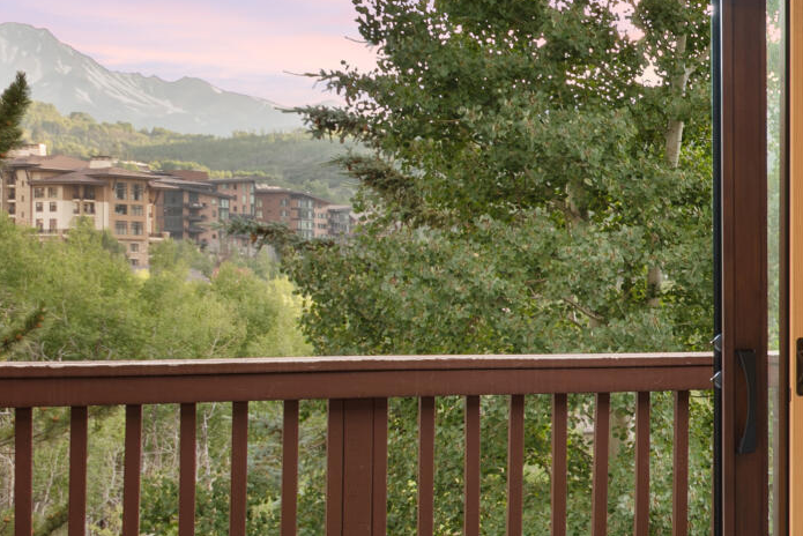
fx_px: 1830
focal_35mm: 82
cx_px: 1306
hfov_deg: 20.2
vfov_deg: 16.6
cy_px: 365
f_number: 7.1
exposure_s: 1.6
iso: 100
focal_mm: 19
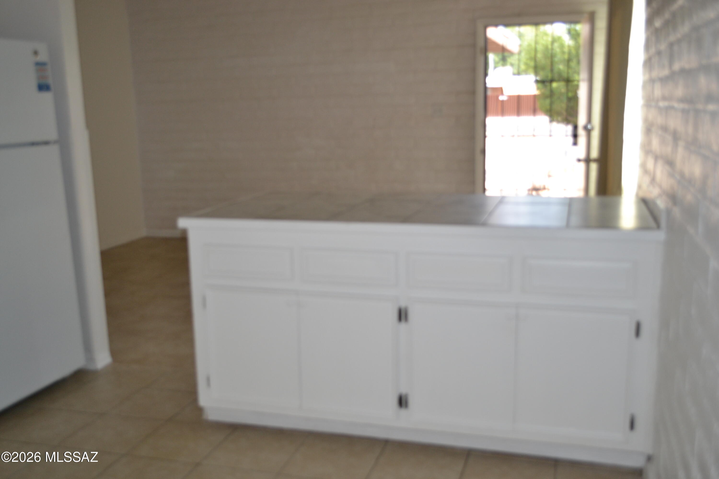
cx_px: 360
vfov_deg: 36.9
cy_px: 240
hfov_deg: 53.1
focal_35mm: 36
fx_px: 719
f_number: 4
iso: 360
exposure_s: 1/125
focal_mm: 24
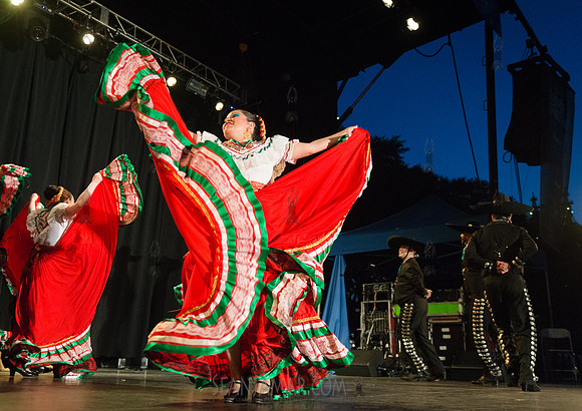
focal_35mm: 35
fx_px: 571
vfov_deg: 39.5
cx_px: 272
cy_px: 175
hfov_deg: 53.9
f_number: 2.8
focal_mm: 29
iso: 4000
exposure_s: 1/500
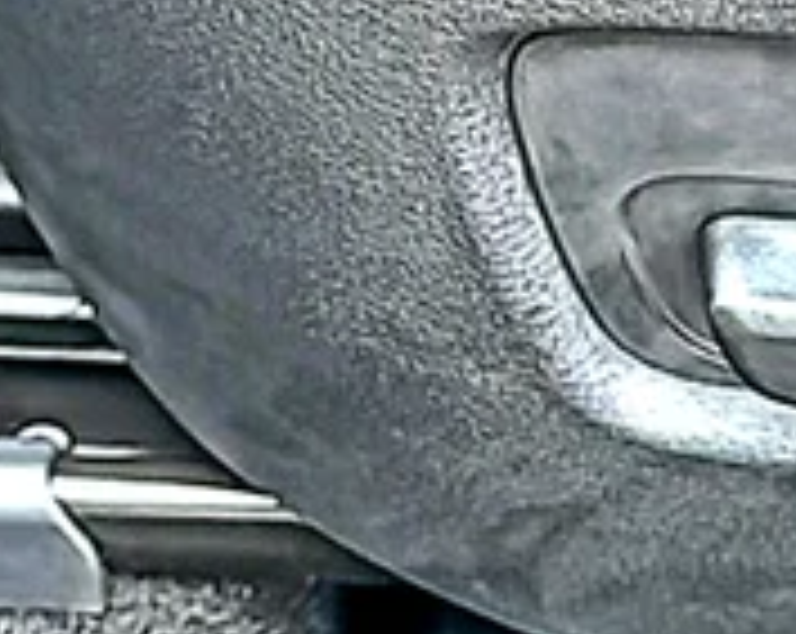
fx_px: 3998
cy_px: -151
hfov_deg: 10.9
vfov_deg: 8.9
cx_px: 1187
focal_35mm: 170
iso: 64
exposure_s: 1/208
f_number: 1.78
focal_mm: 6.86
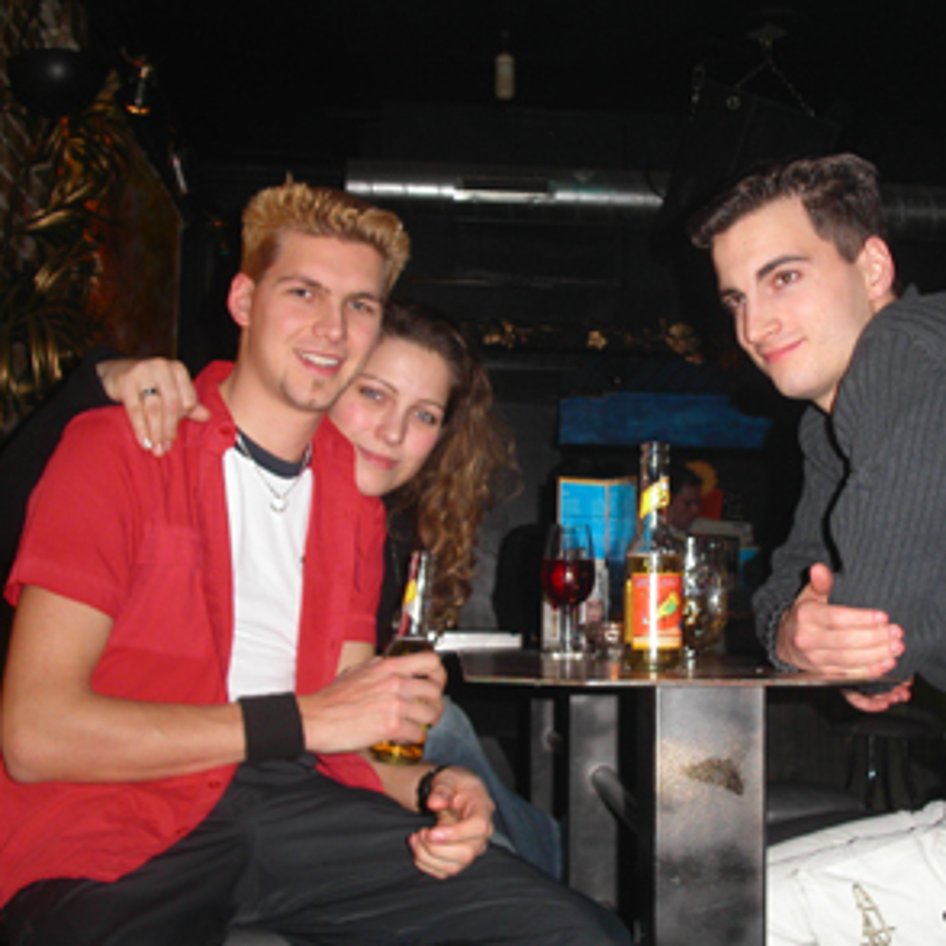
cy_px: 473
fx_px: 1422
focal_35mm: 46
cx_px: 610
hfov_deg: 36.5
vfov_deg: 36.8
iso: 100
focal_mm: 7.8
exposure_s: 1/30
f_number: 2.8
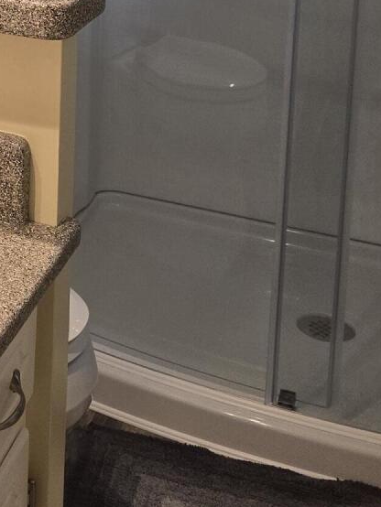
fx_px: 1217
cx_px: -139
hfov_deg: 16.6
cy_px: -163
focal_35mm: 83
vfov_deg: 21.2
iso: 160
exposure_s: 1/120
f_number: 1.7
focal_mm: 6.3
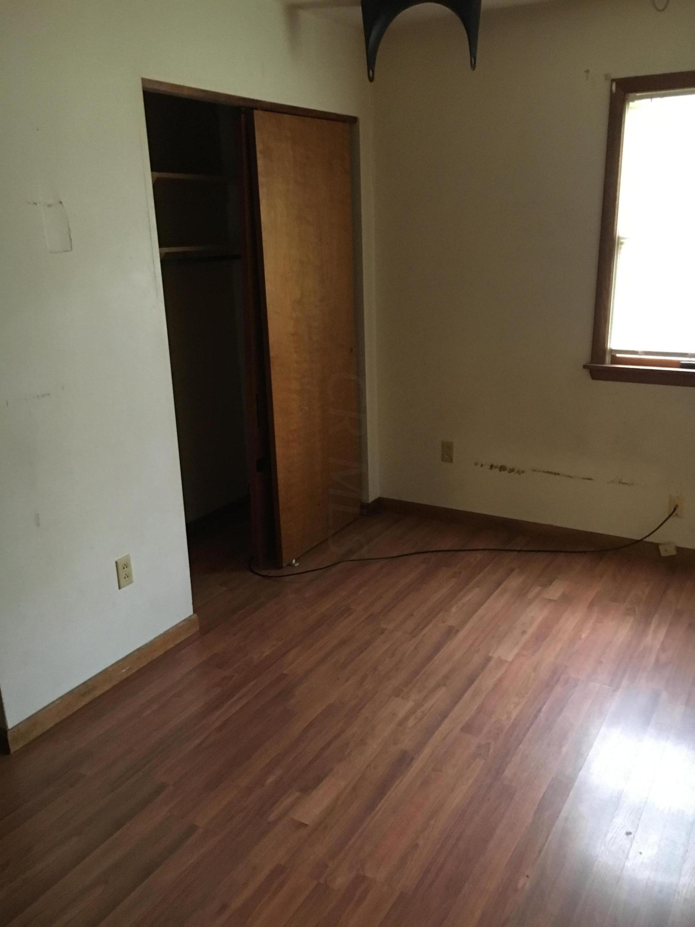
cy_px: 464
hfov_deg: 48.2
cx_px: 348
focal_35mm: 29
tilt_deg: -9.2
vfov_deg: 61.7
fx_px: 776
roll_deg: +2.8
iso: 200
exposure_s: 1/20
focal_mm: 4.15
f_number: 2.2
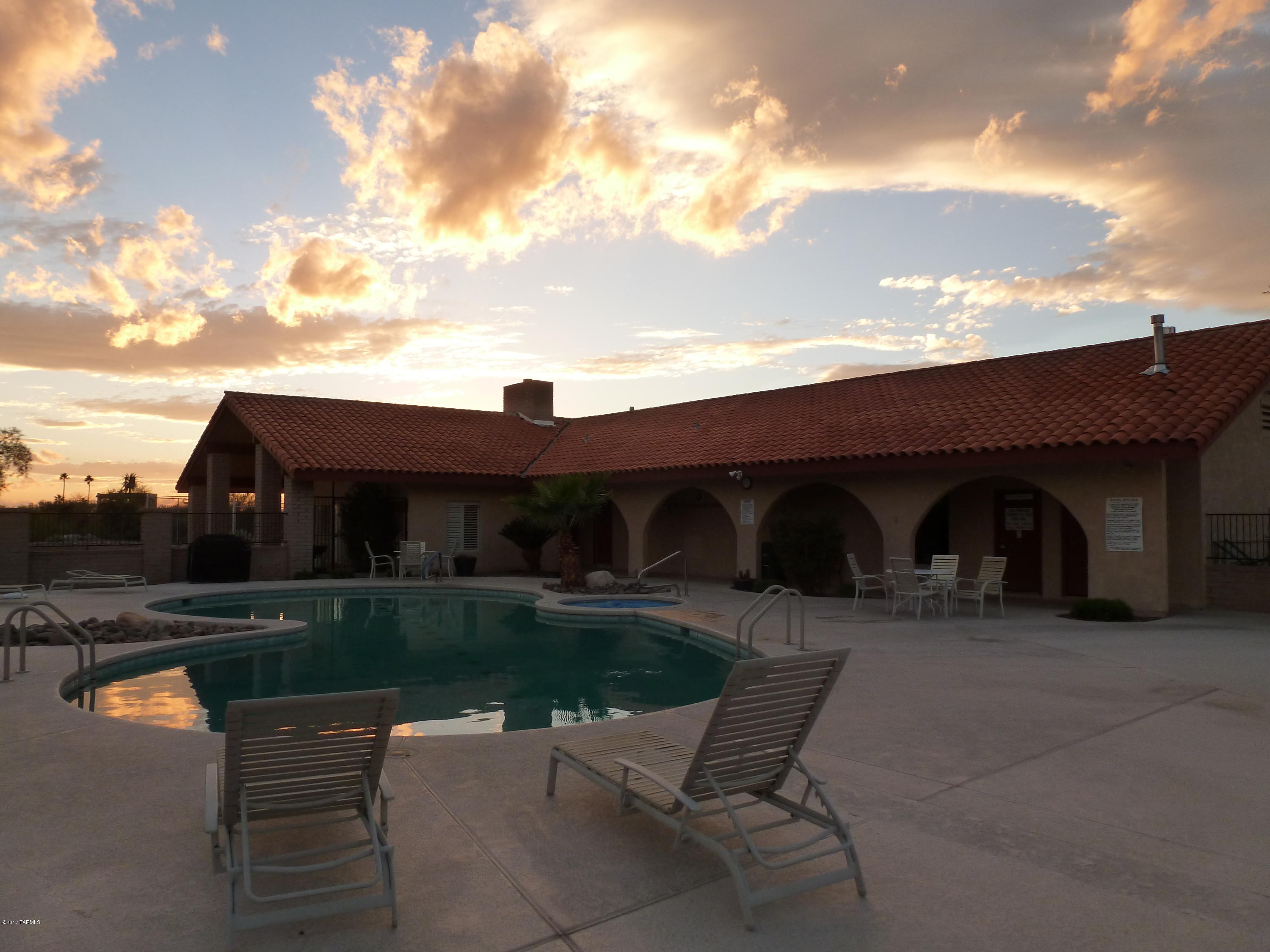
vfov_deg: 56.8
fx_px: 881
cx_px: 635
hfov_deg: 71.6
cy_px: 476
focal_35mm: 24
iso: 160
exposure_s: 1/160
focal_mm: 4.3
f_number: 4
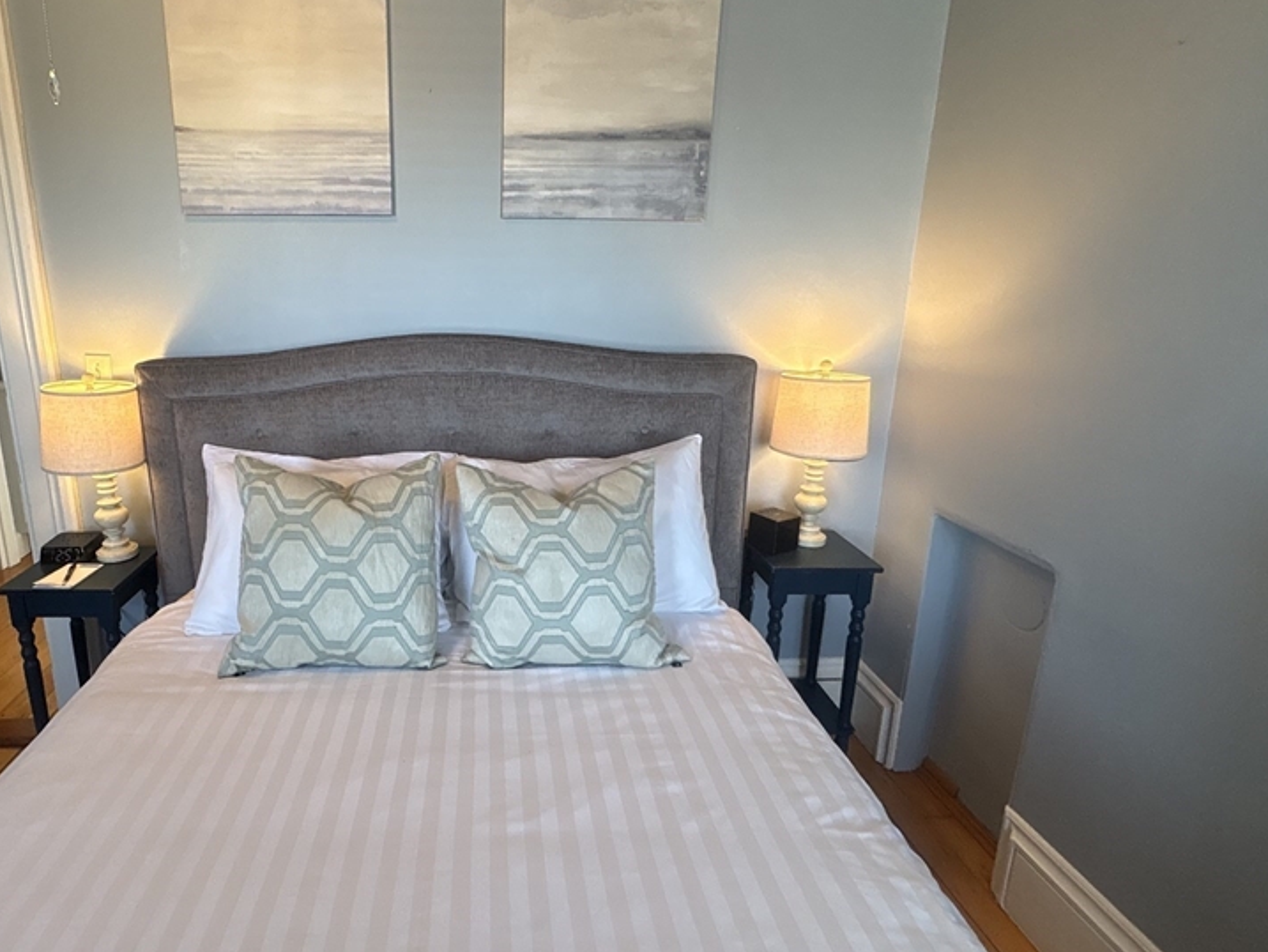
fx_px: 733
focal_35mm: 20
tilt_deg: -14.3
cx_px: 485
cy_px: 442
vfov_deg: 65.9
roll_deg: -0.9
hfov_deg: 80.4
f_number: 2.2
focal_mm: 2.22
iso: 160
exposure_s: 1/120
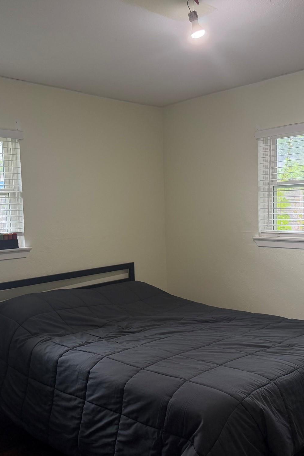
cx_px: 154
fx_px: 431
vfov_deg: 55.8
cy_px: 230
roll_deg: +1.7
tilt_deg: -3.1
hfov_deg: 38.9
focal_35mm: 34
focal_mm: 6.76
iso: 200
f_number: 1.78
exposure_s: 1/120
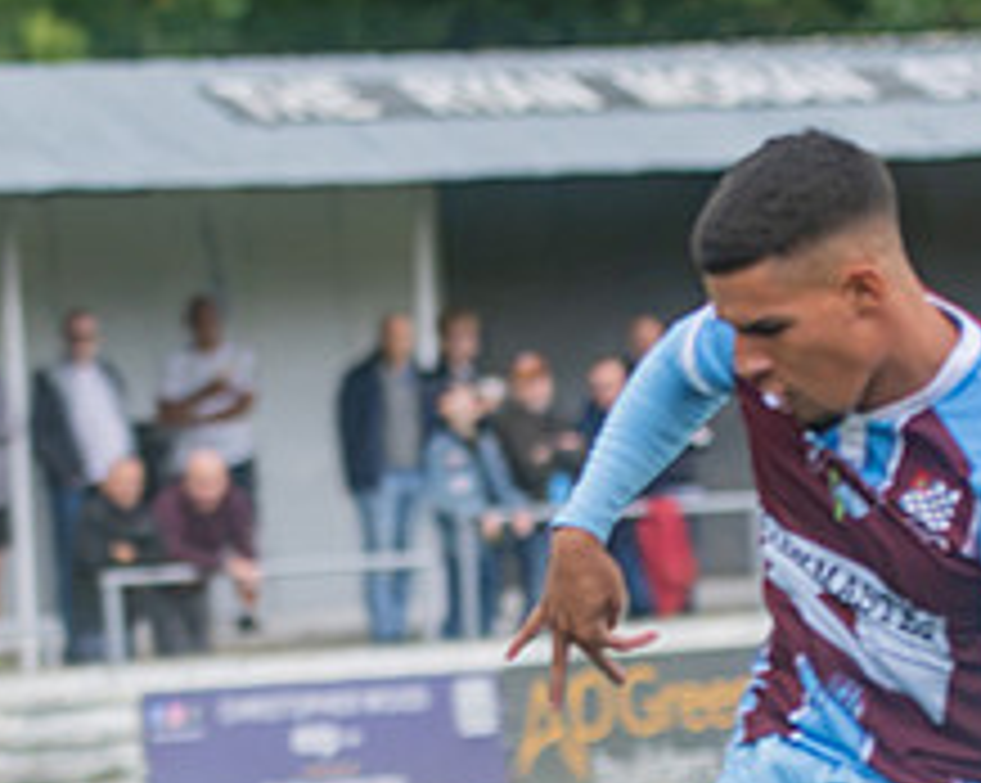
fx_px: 16767
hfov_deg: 3.4
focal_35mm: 578
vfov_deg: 2.7
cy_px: 1056
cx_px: 386
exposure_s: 1/1250
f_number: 2.8
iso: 450
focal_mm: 120
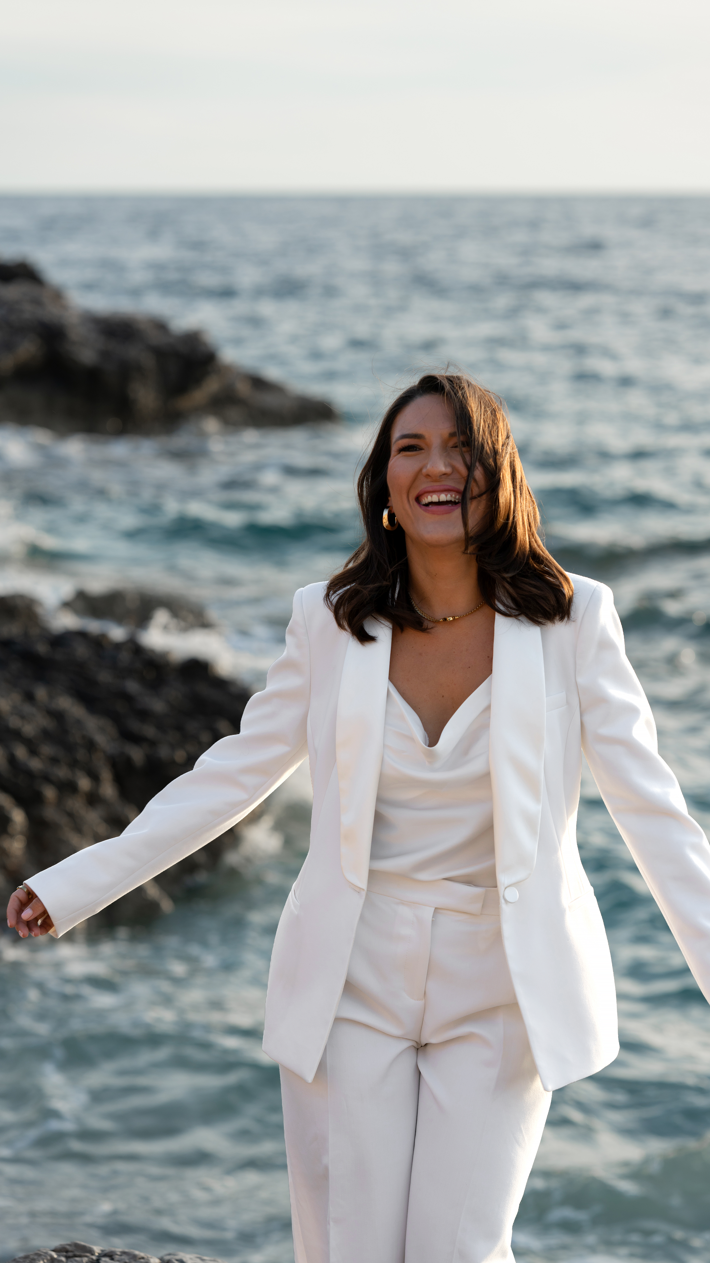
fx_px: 3012
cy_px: 627
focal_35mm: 90
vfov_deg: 23.7
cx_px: 407
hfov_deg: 13.4
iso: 100
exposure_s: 1/400
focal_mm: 85
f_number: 3.2
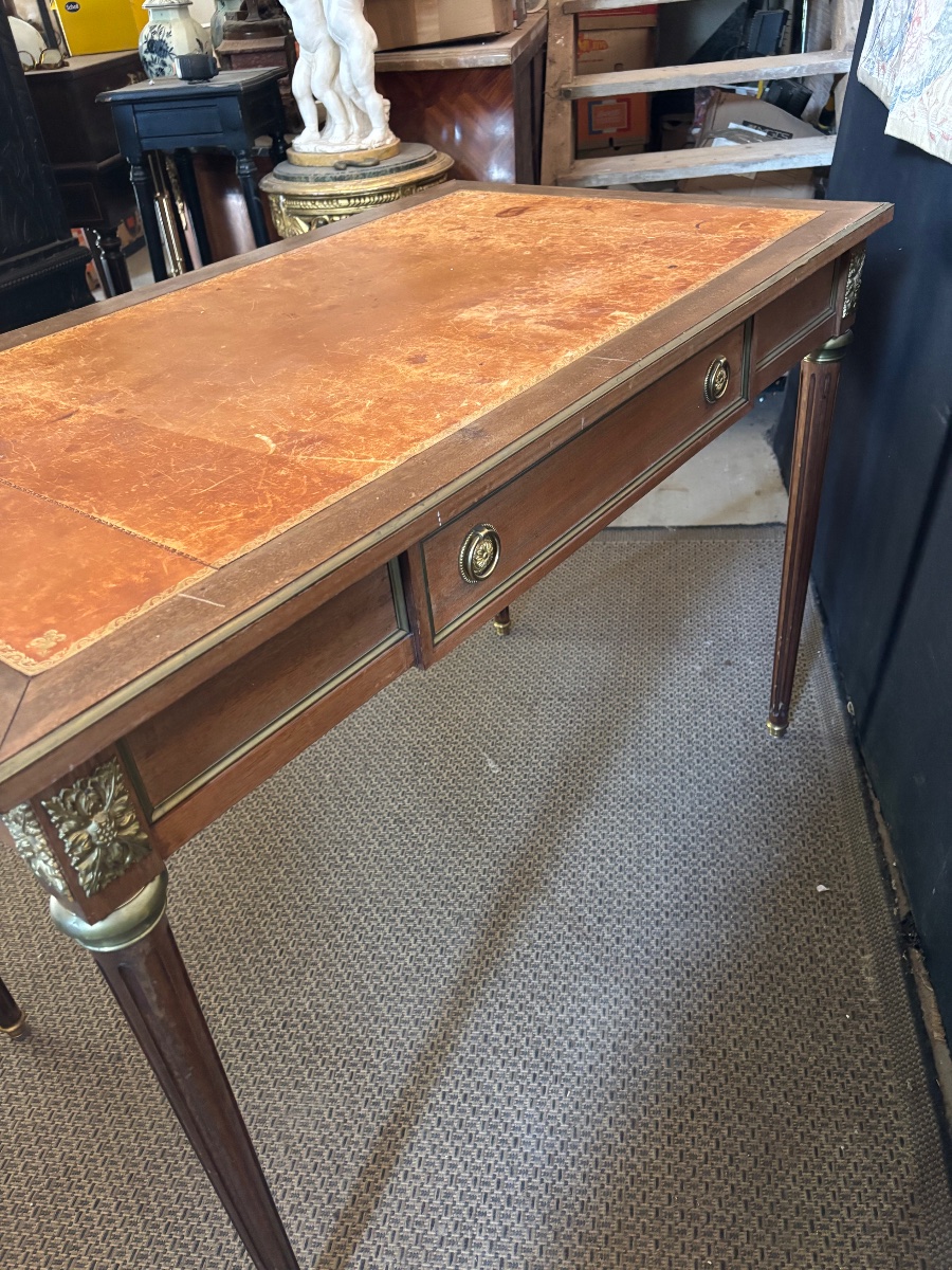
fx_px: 953
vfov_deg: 67.3
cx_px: 476
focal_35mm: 26
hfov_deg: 53.1
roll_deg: +5.0
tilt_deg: -36.1
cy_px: 635
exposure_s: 1/40
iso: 640
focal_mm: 5.96
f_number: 1.6
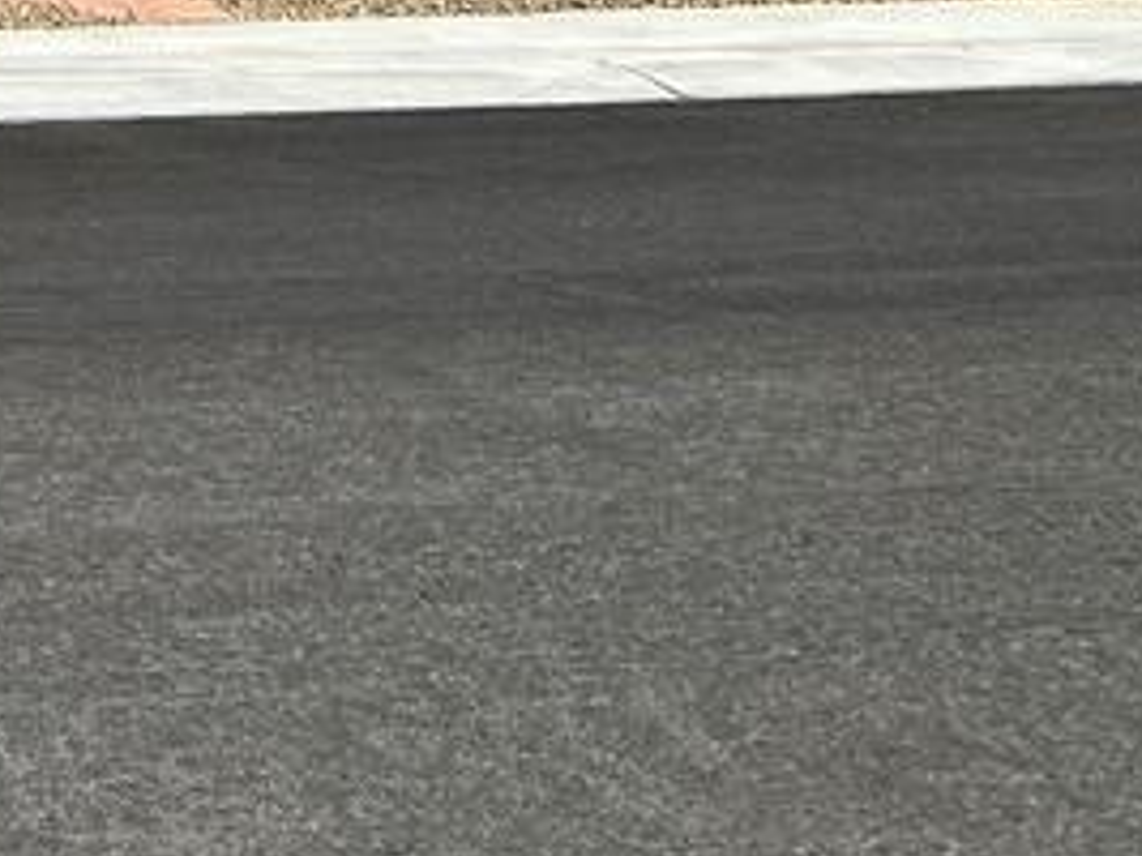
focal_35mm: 92
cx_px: -954
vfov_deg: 15.6
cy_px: -81
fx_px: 3034
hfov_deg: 17.2
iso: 80
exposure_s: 1/6623
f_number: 1.78
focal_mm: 6.86
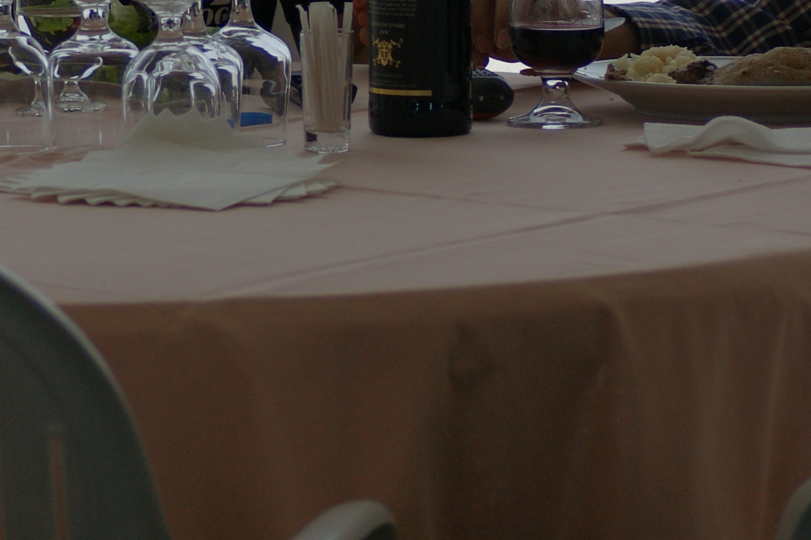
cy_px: -182
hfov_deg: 5.4
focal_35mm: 383
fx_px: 8621
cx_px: 488
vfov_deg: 3.6
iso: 100
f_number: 4
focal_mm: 80
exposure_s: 1/125
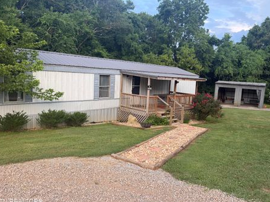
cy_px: 98
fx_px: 211
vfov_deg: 51.3
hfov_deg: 65.2
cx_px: 146
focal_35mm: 27
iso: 80
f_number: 1.78
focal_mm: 6.76
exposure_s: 1/121
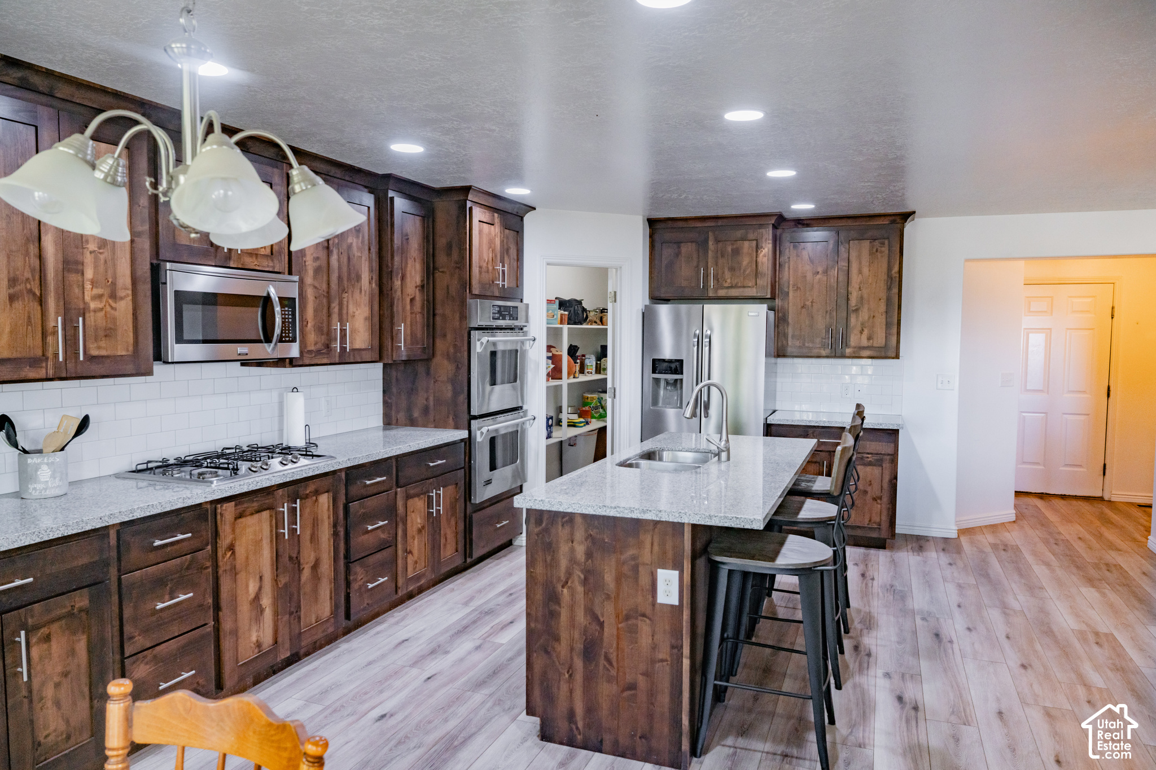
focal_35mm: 25
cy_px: 385
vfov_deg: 52.1
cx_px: 578
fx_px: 788
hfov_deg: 72.5
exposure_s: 1/80
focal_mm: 24
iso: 1000
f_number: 5.6
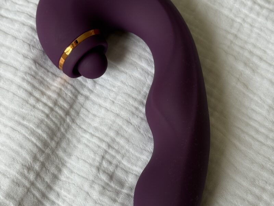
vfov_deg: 30.3
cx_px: 137
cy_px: 103
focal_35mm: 48
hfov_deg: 39.7
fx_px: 380
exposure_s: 1/95
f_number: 1.78
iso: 100
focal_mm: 6.76
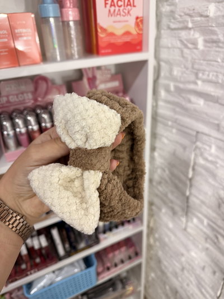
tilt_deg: -28.1
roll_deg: +3.7
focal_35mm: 24
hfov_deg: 56.8
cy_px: 150
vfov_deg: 71.6
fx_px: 207
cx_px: 112
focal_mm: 6.76
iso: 100
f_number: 1.78
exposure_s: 1/100
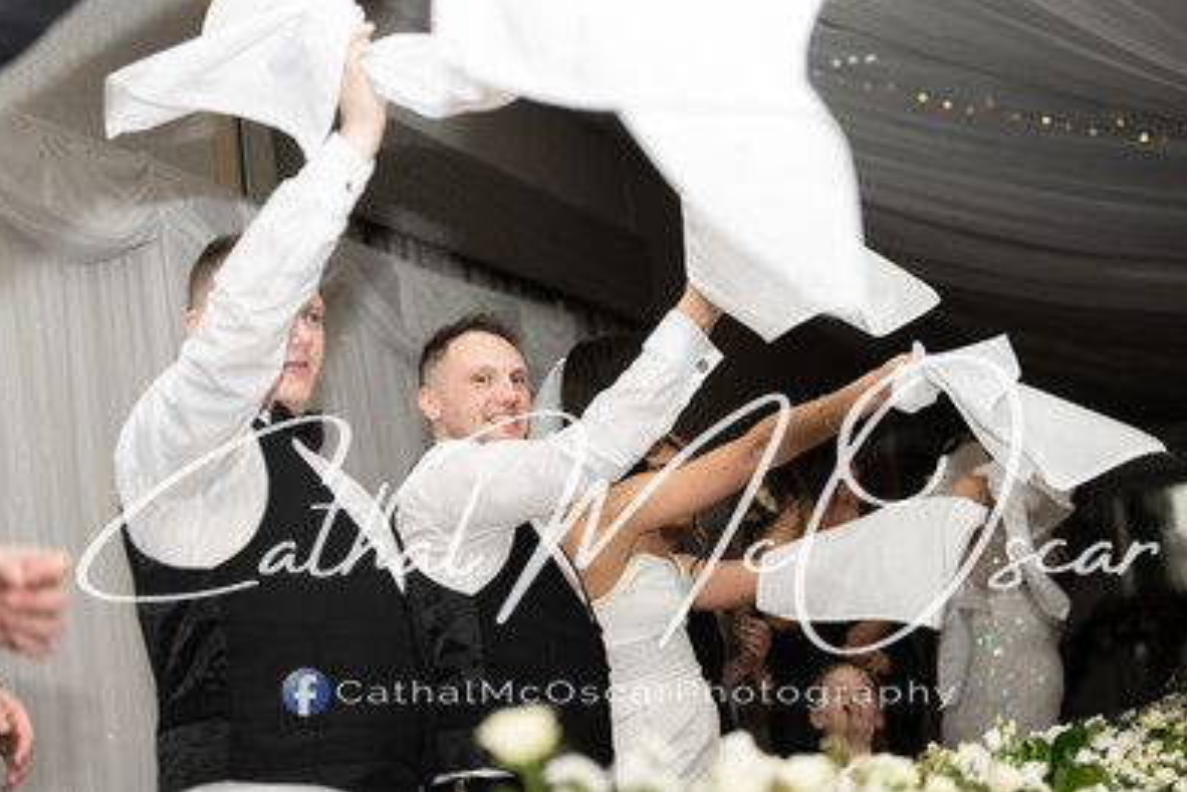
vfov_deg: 19.2
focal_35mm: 71
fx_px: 2342
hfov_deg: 28.4
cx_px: 590
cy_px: 393
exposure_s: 1/160
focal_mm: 70
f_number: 2.8
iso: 400
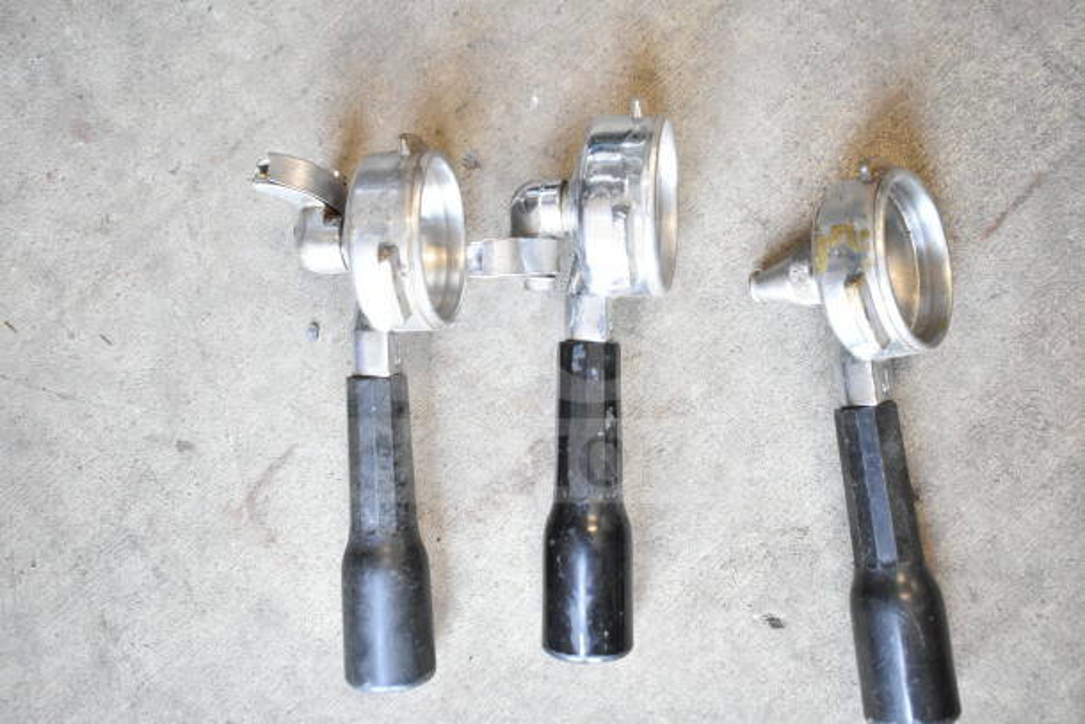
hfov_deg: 51.3
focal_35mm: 38
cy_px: 362
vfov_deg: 35.5
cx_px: 542
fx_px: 1130
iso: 1600
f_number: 4.5
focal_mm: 25
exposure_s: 1/80
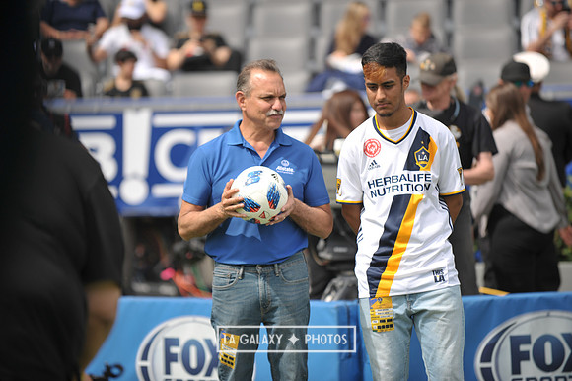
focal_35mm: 200
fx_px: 3176
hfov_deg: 10.3
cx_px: 286
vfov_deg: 6.9
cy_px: 190
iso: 200
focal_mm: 200
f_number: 2.8
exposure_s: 1/2000
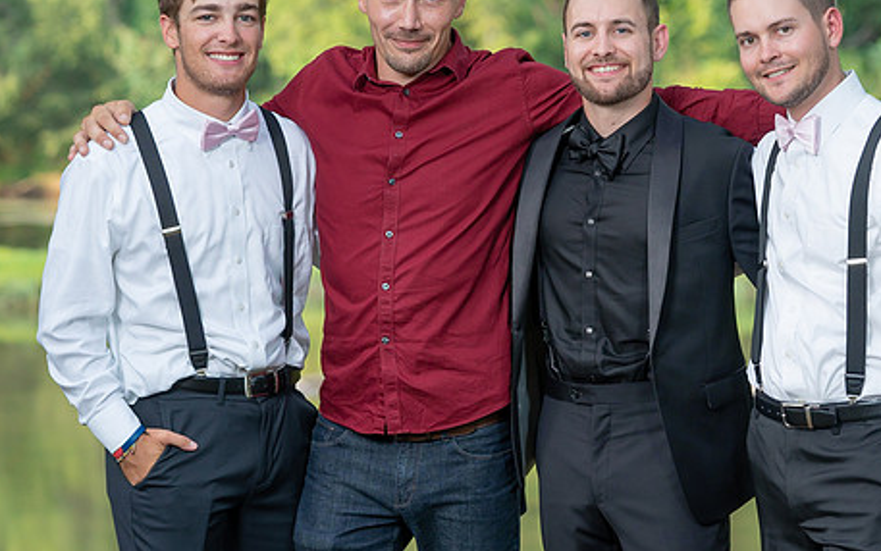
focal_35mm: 141
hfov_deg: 14.8
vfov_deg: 9.3
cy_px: 203
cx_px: 591
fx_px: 3387
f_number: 4
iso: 200
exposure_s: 1/200
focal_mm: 99
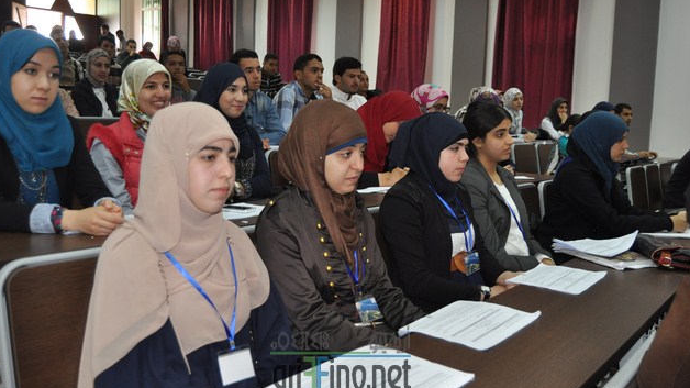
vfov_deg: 36.7
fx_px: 585
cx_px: 341
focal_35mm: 32
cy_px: 185
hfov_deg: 61.0
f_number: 3.5
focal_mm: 20
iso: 800
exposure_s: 1/60
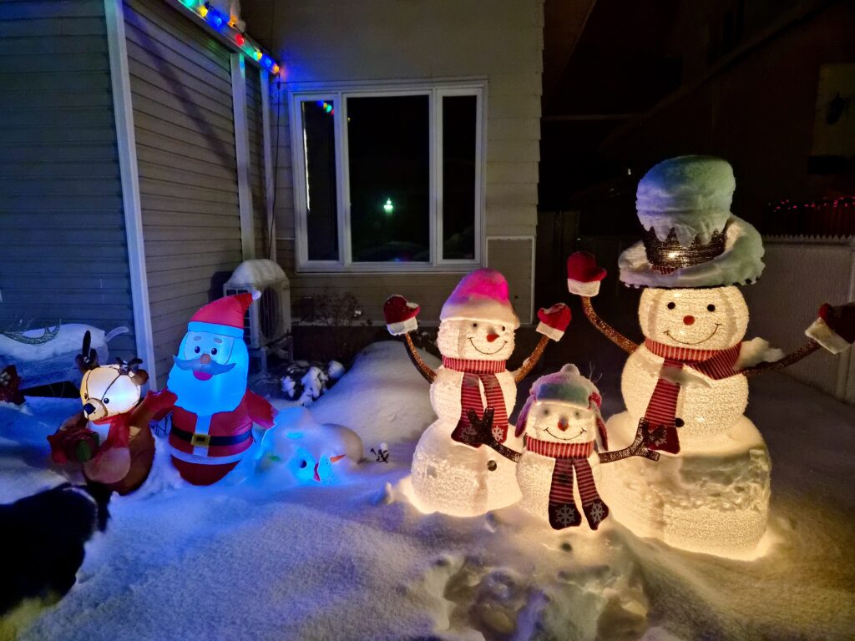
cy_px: 320
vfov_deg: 58.9
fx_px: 568
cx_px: 428
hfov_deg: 73.9
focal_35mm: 23
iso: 1250
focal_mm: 5.4
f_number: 1.8
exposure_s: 1/120
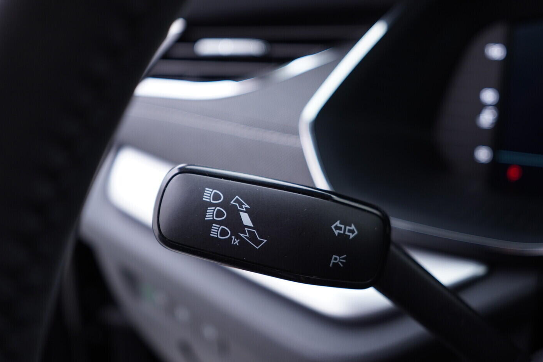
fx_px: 558
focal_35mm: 37
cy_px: 176
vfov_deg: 35.9
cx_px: 265
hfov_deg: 51.9
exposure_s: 1/40
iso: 200
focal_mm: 24
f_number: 2.8
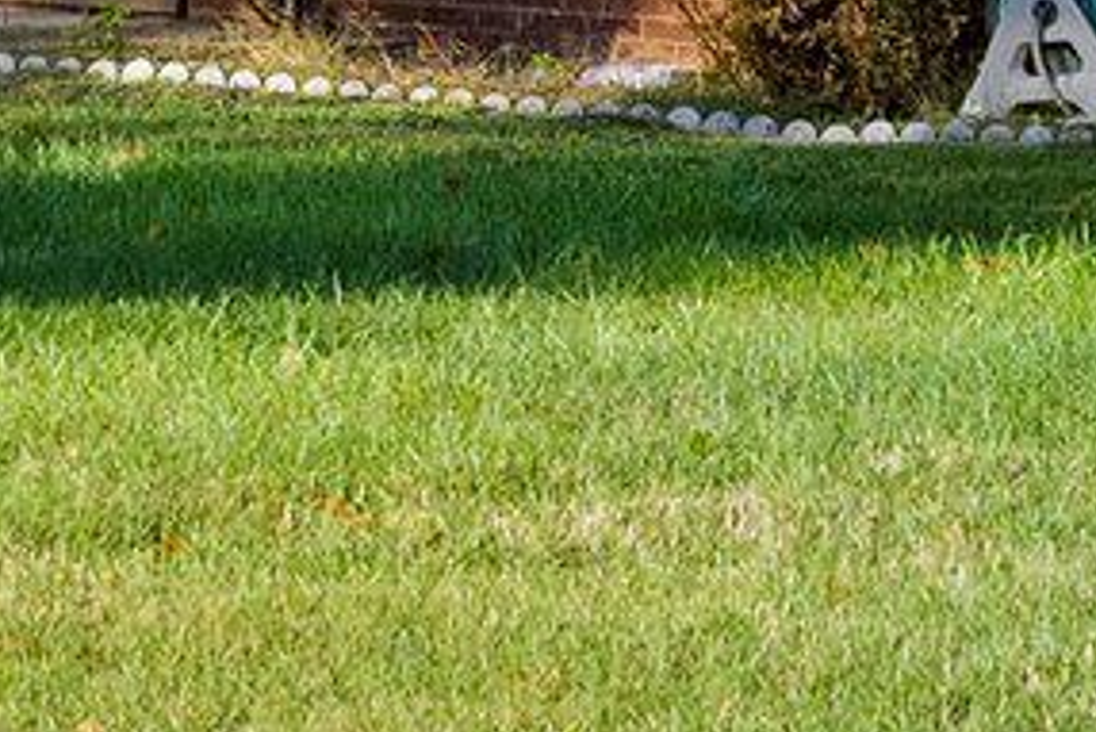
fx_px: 9381
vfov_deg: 4.4
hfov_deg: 6.6
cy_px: -592
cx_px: 1391
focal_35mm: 308
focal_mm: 43
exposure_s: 1/320
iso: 640
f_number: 8
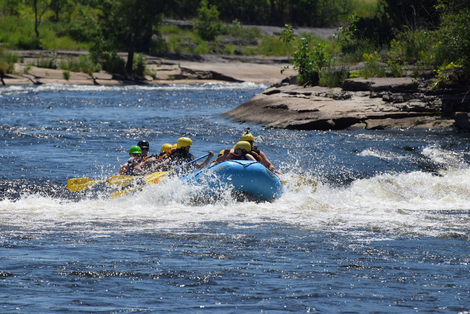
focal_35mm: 405
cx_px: 235
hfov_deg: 5.1
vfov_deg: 3.4
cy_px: 157
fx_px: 5287
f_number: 8
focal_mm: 270
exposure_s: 1/2000
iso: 400
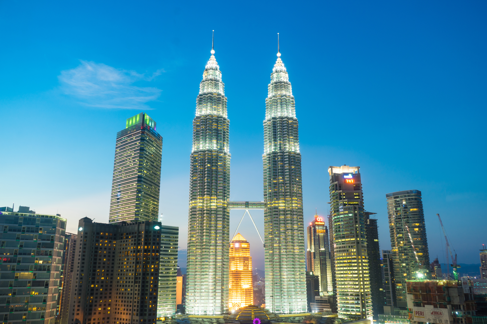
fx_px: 392
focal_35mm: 29
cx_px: 251
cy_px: 164
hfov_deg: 63.6
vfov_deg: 45.0
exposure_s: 2
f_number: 5.6
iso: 100
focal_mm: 28
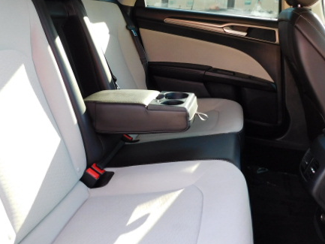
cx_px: 143
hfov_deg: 53.8
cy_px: 67
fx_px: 319
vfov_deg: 40.8
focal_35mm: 34
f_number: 3
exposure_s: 1/30
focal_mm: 4
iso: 140
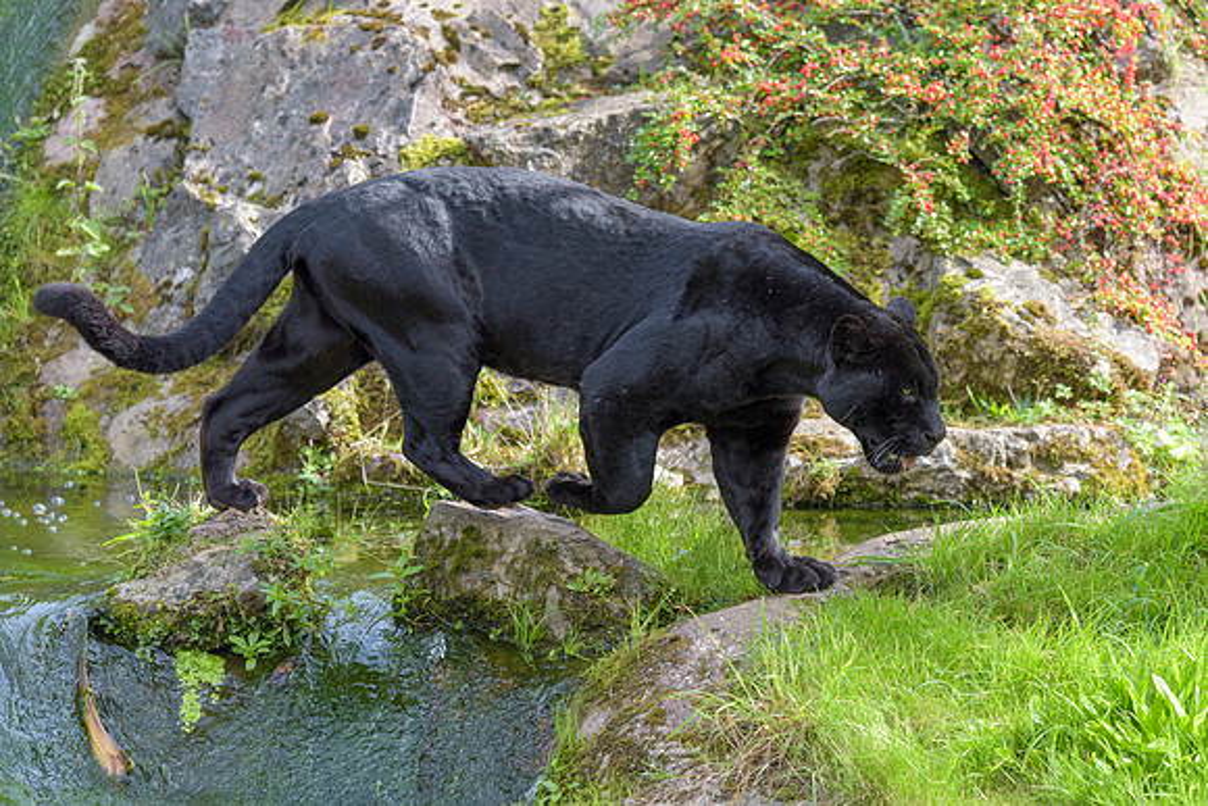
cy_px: 335
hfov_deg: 7.3
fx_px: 9419
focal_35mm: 281
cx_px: 706
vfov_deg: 4.9
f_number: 5.3
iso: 1000
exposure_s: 1/800
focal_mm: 240
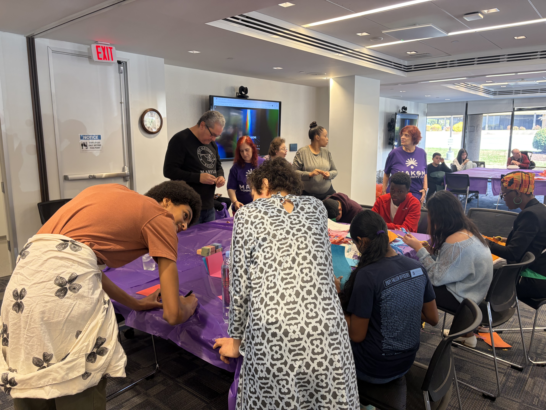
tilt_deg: -8.4
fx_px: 410
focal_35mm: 26
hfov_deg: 67.3
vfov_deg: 53.1
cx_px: 273
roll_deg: +0.4
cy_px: 205
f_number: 1.6
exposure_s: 1/60
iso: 100
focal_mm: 5.96
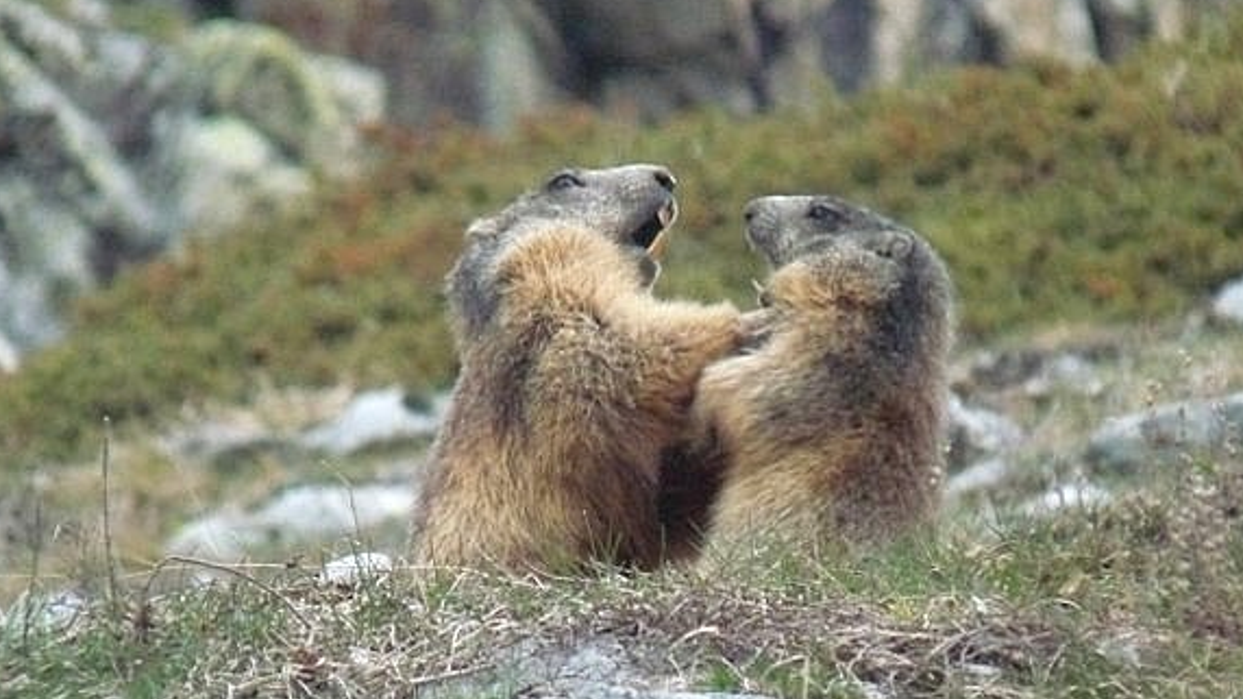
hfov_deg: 2.6
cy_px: 476
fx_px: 27484
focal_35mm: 834
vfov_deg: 1.5
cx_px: 570
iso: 800
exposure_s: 1/400
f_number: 4.4
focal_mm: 86.4
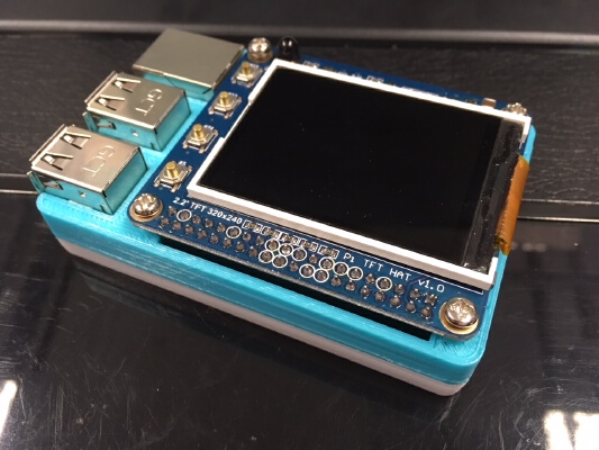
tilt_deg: -52.0
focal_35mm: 29
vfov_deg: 48.2
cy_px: 225
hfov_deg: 61.6
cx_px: 300
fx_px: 502
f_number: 2.2
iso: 125
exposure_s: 1/33
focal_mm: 4.15
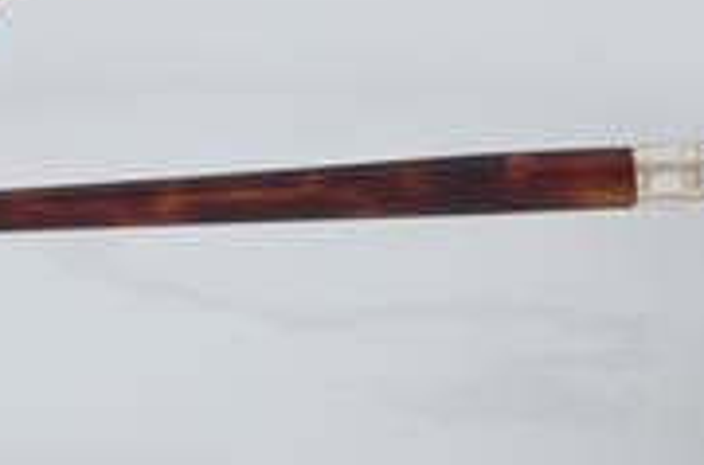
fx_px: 3257
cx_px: 231
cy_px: 145
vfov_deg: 8.2
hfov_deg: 12.3
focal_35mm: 167
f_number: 32
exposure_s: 1/4
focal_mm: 50
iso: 100
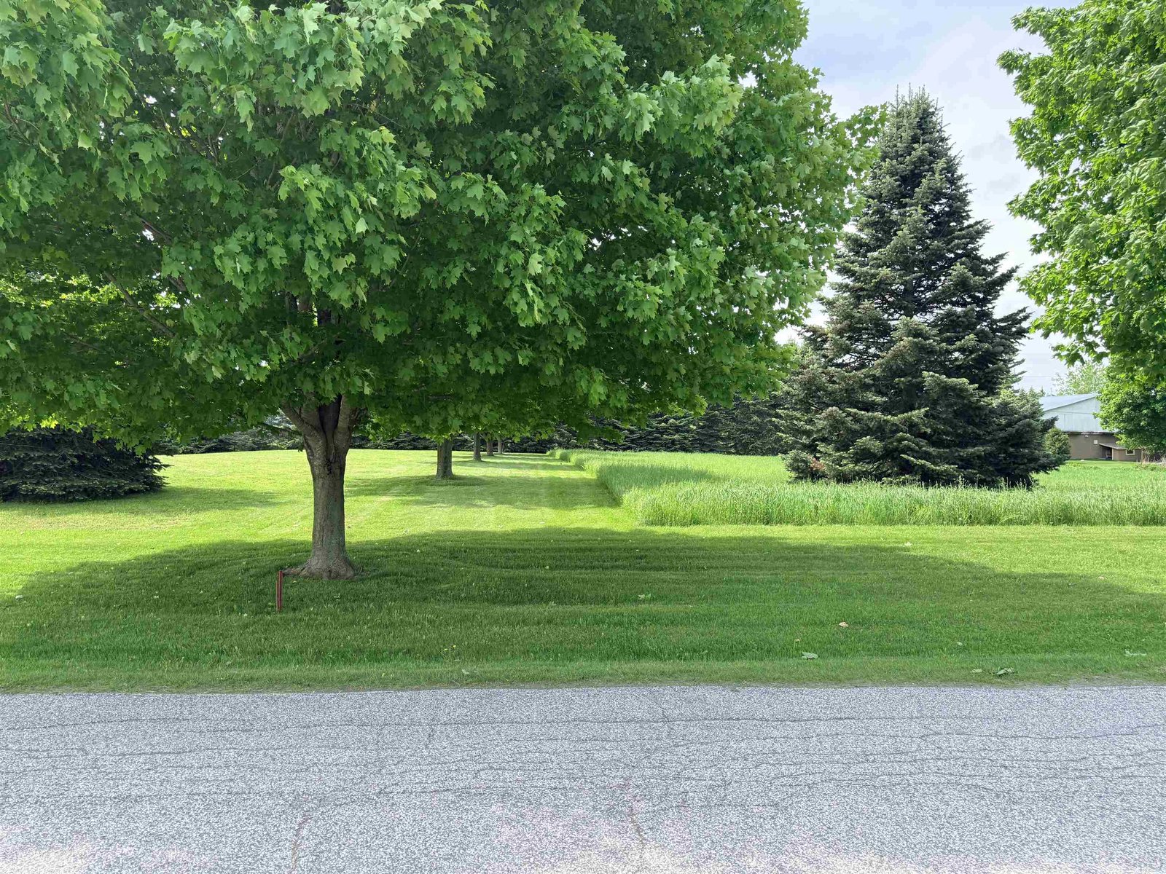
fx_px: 808
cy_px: 437
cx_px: 583
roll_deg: +0.8
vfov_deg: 56.8
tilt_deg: +0.1
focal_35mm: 24
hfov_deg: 71.6
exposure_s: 1/1553
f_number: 1.78
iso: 100
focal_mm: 6.76
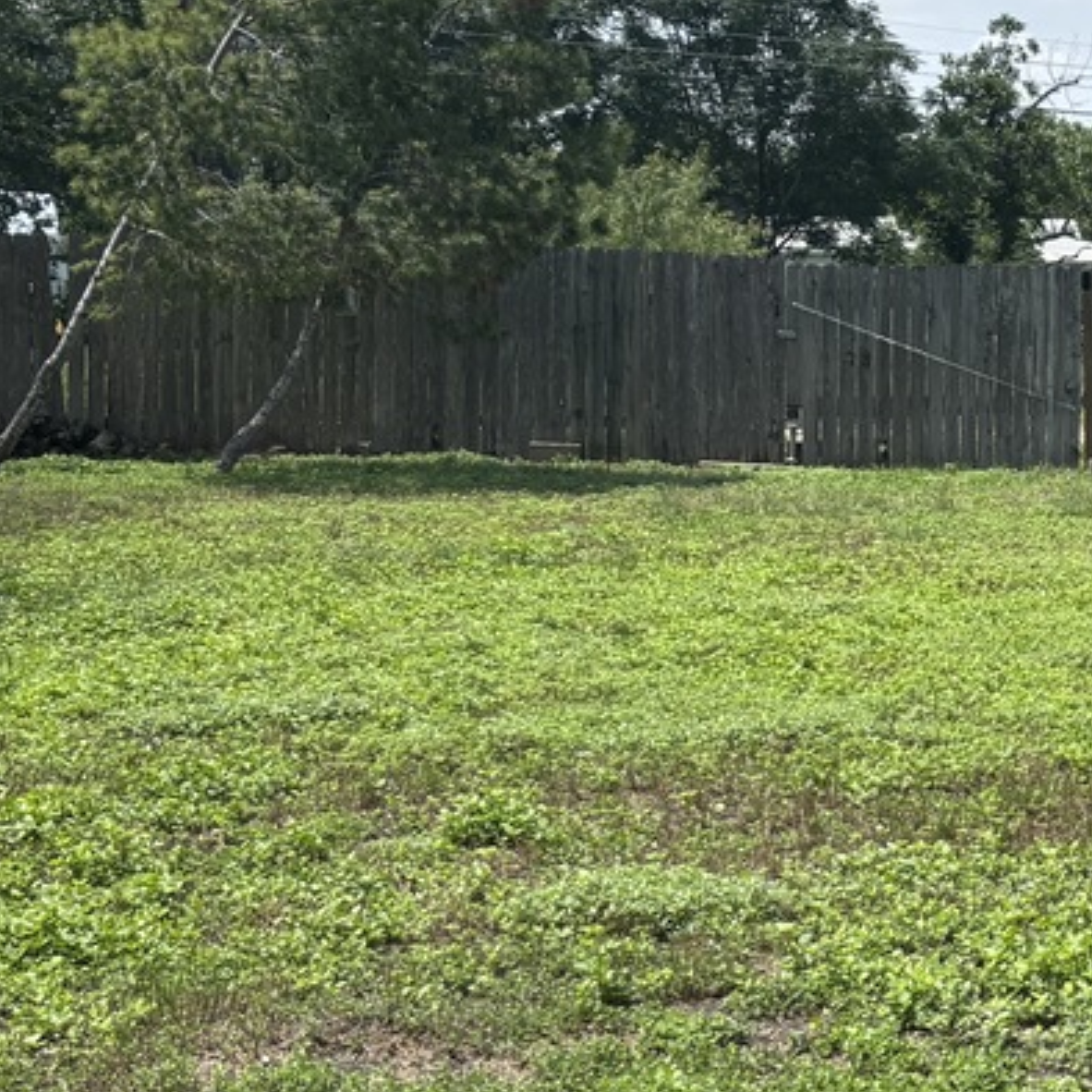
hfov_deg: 19.2
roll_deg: -0.5
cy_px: 710
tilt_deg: -9.4
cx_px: 1402
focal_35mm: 84
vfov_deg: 20.6
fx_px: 2998
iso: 50
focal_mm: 5.96
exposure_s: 1/2242
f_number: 1.6
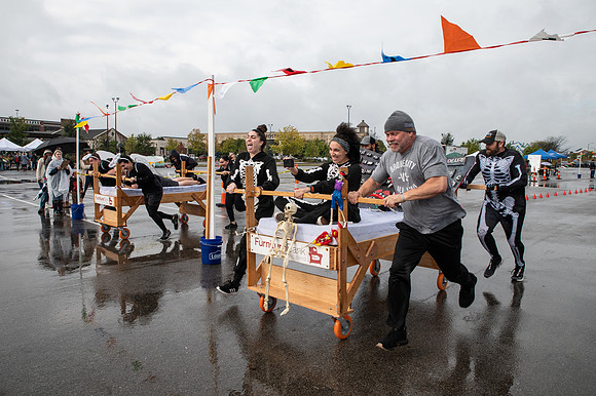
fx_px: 427
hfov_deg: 69.7
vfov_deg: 49.8
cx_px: 276
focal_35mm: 26
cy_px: 190
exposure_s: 1/500
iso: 400
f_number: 7.1
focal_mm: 24
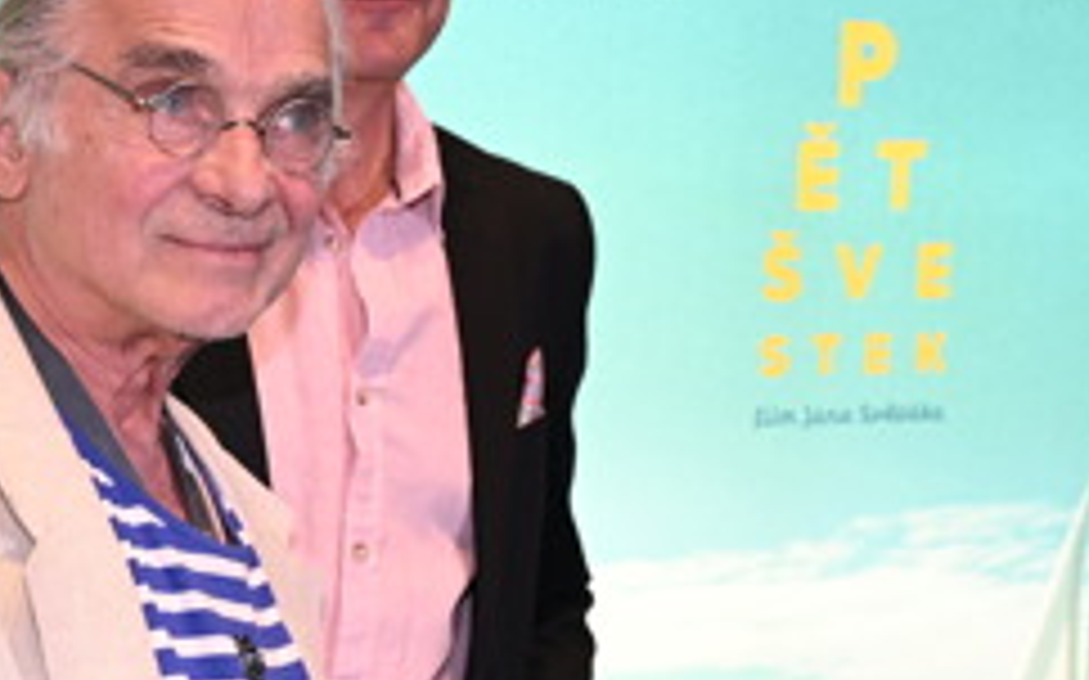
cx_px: -140
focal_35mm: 94
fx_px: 2802
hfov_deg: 20.8
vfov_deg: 13.7
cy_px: 648
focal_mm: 32.5
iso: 1600
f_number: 5.6
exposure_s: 1/125
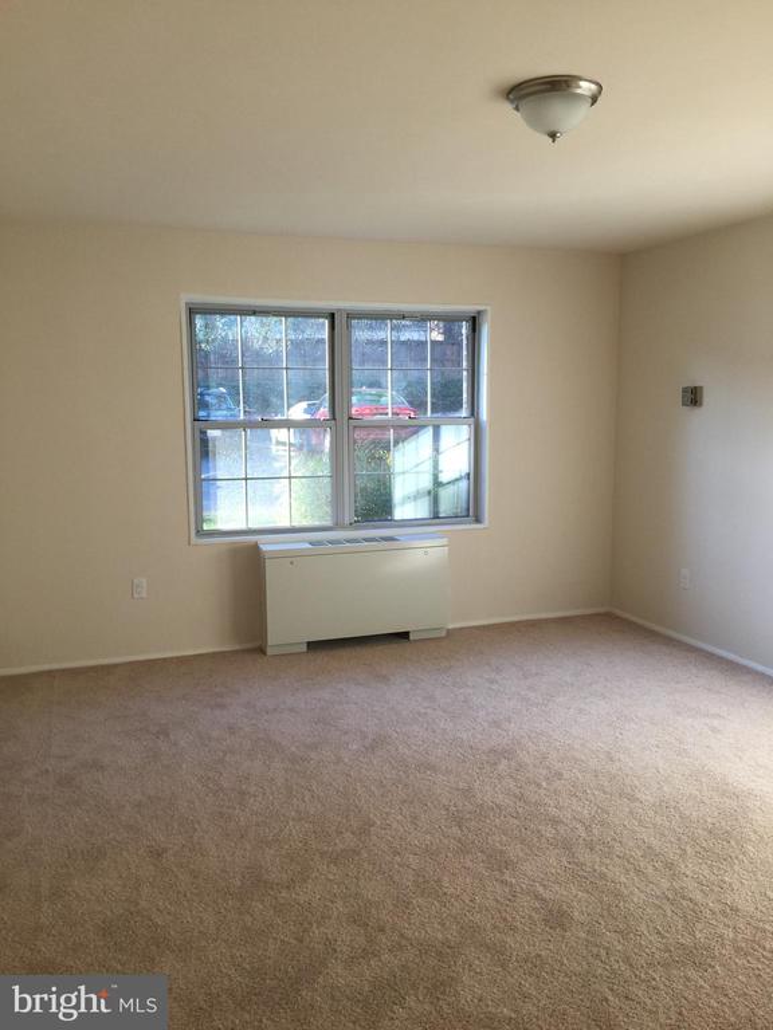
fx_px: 863
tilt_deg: -5.2
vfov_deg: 61.7
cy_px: 515
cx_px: 386
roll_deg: -0.2
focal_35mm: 29
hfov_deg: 48.2
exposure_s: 1/40
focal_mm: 4.15
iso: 32
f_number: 2.2
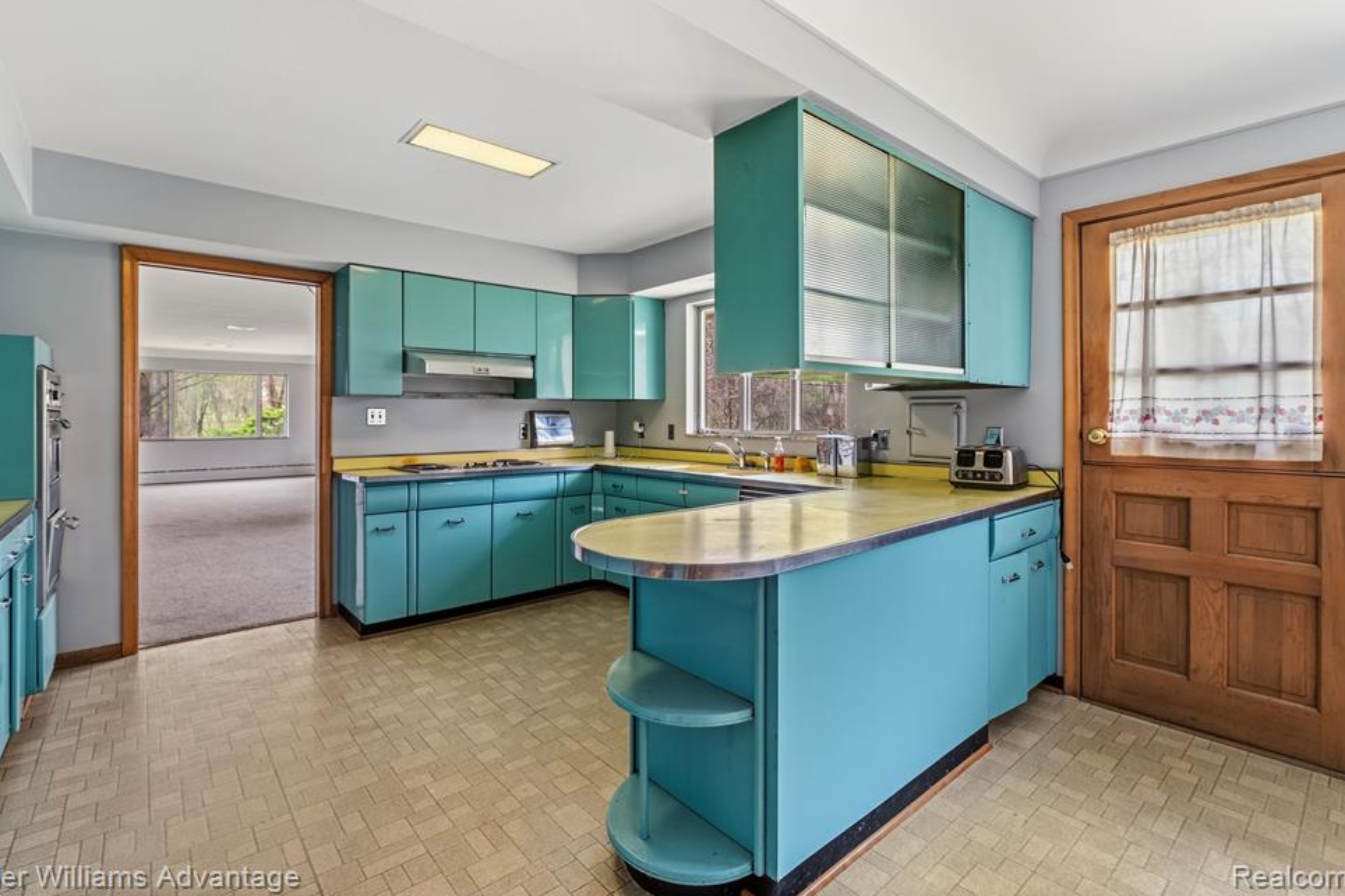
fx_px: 635
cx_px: 659
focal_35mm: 17
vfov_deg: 70.3
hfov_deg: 93.3
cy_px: 423
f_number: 7.1
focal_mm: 10.4
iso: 500
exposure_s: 1/30
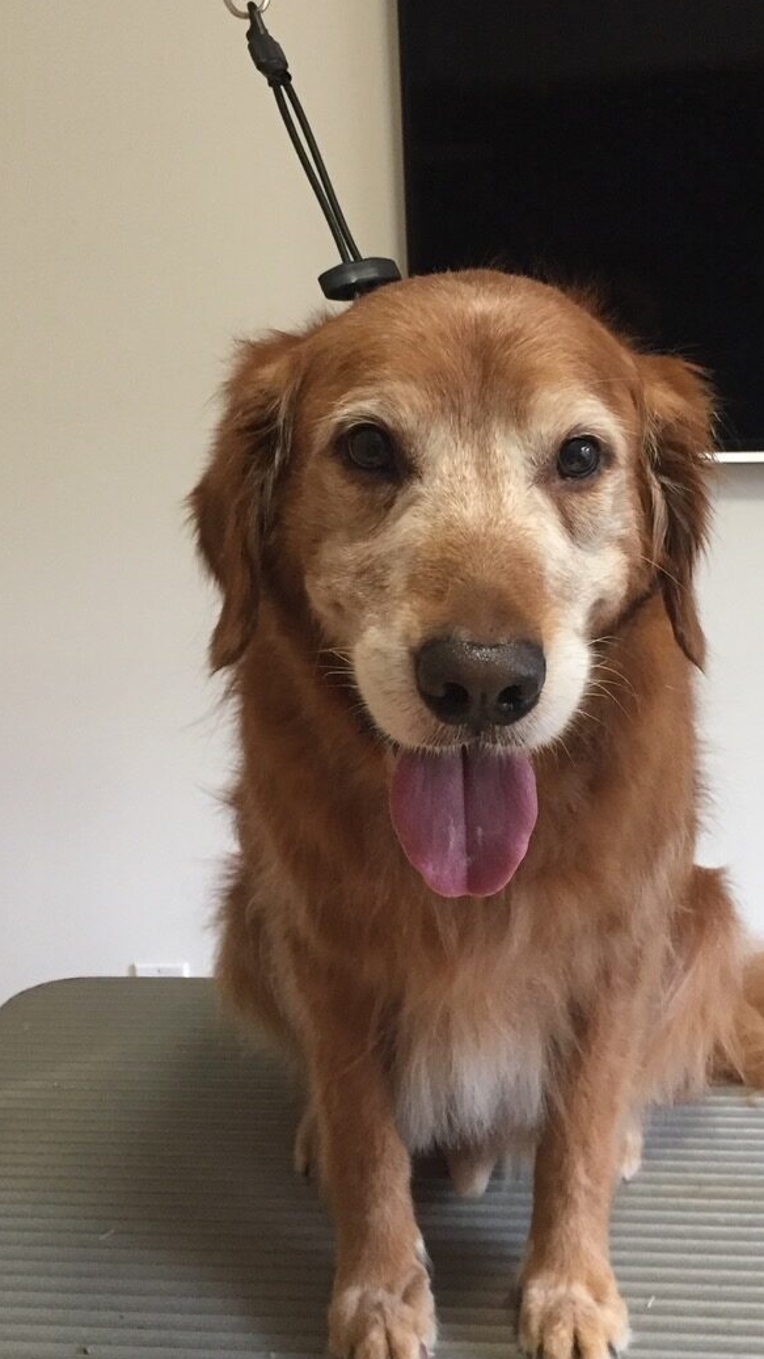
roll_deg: +2.9
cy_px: 569
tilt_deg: -6.3
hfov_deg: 30.3
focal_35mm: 39
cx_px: 474
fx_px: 1405
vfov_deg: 51.4
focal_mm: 4.15
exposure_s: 1/30
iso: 160
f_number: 2.2
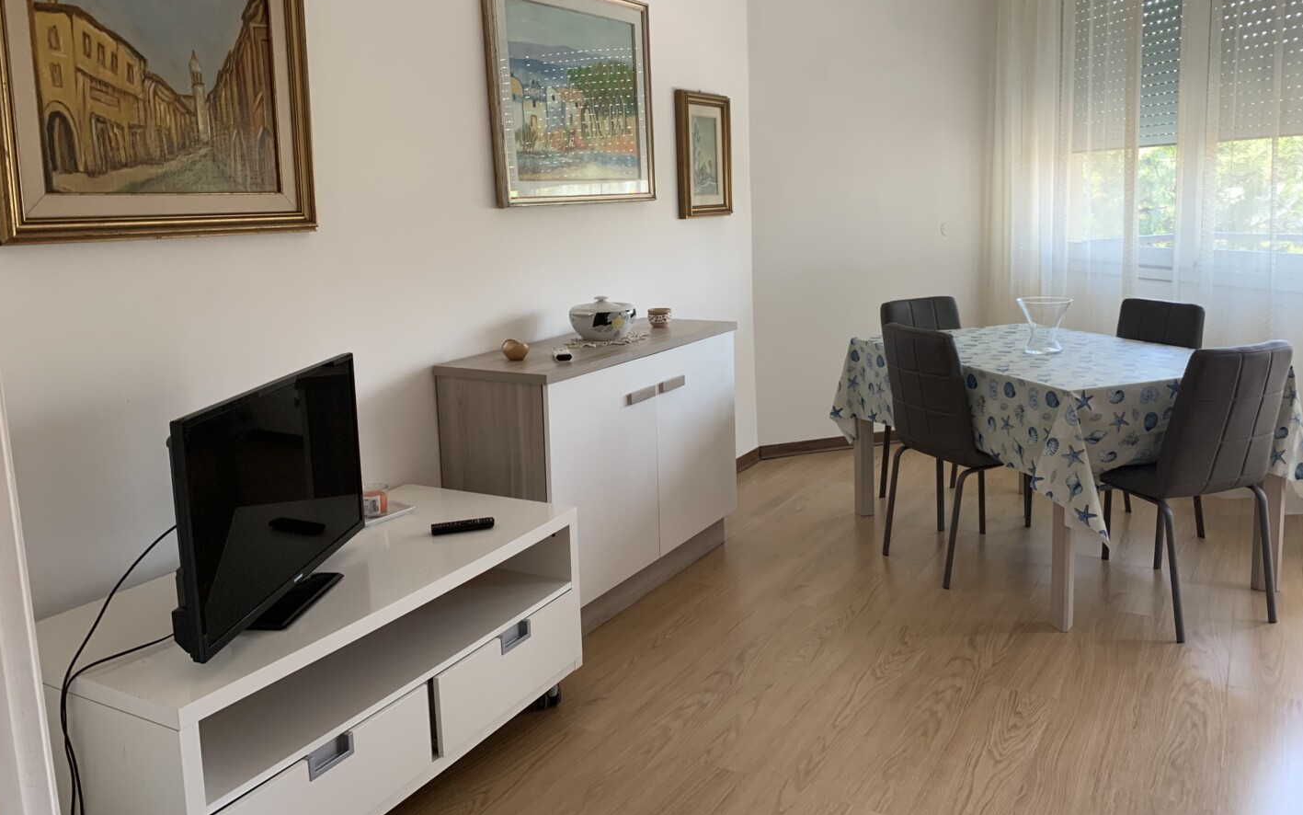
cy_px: 350
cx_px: 655
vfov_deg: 44.4
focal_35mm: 28
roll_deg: +2.3
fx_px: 994
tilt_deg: -9.0
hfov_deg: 66.5
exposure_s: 1/60
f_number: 1.8
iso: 100
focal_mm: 4.25
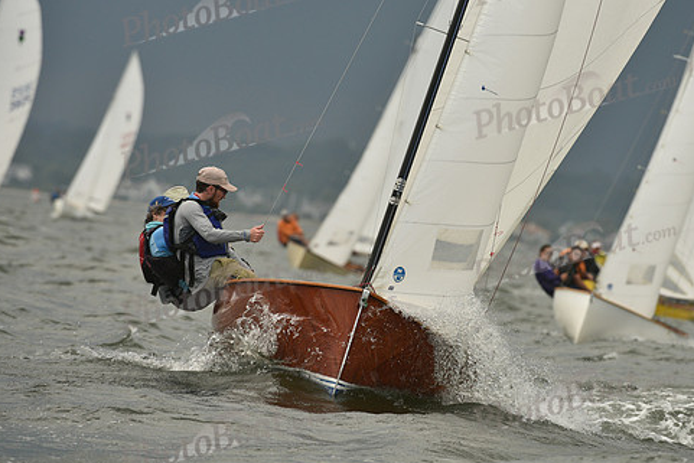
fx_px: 9294
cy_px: 197
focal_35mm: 482
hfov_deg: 4.3
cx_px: 400
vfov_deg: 2.9
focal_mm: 400
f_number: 7.1
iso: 320
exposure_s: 1/800
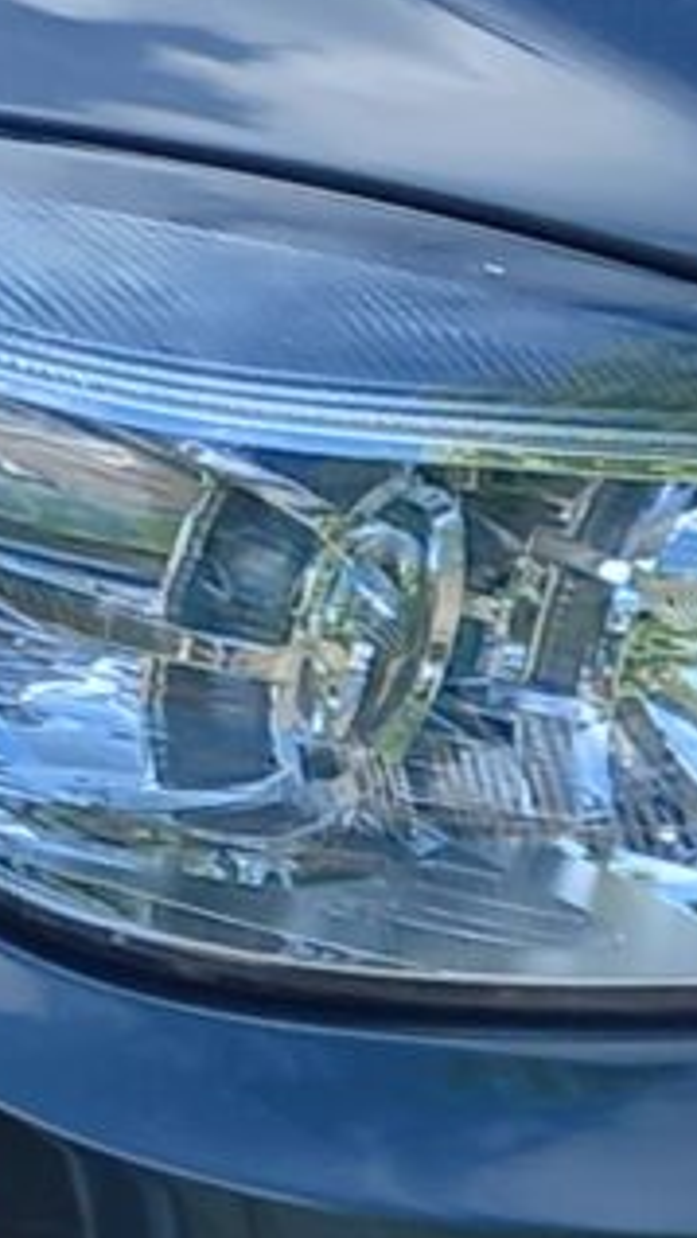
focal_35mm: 219
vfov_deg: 9.8
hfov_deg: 5.3
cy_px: 31
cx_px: -1172
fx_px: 7192
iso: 25
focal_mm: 4.6
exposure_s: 1/311
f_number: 2
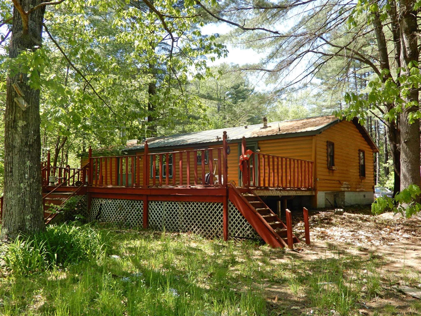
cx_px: 210
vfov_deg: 46.8
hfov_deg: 60.0
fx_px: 365
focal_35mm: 30
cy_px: 158
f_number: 3.5
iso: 80
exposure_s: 1/125
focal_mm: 5.4
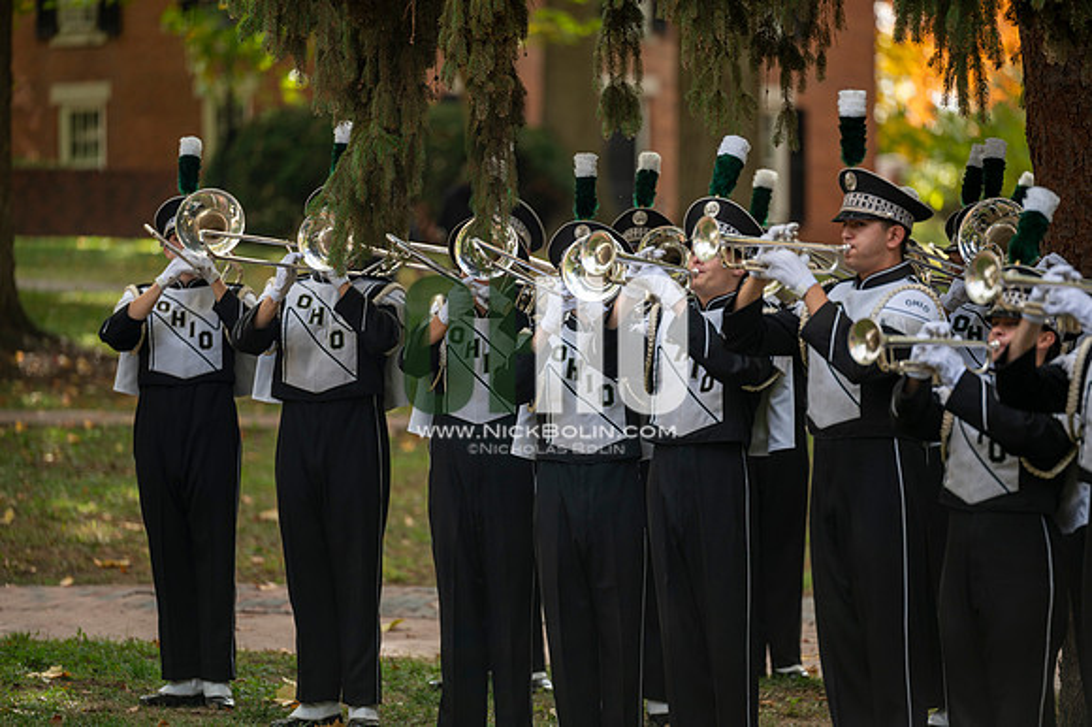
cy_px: 364
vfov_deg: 6.9
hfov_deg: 10.3
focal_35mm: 200
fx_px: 6063
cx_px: 546
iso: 160
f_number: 2.8
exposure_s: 1/500
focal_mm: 200
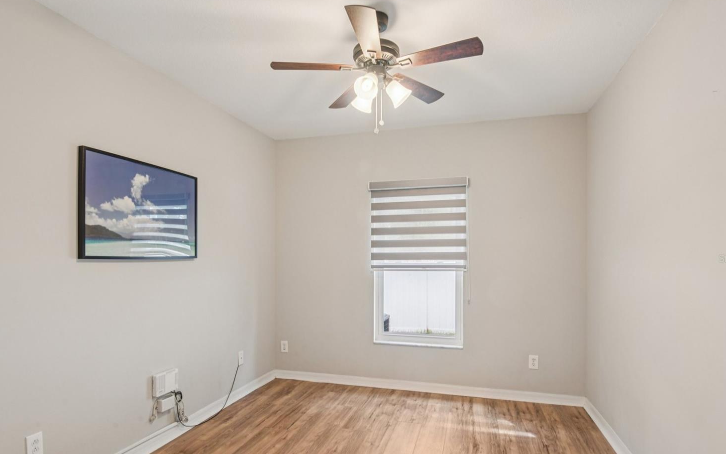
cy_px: 258
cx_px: 365
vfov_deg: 62.0
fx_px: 376
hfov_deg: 88.0
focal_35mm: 19
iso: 400
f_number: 9
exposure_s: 1/13
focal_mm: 17
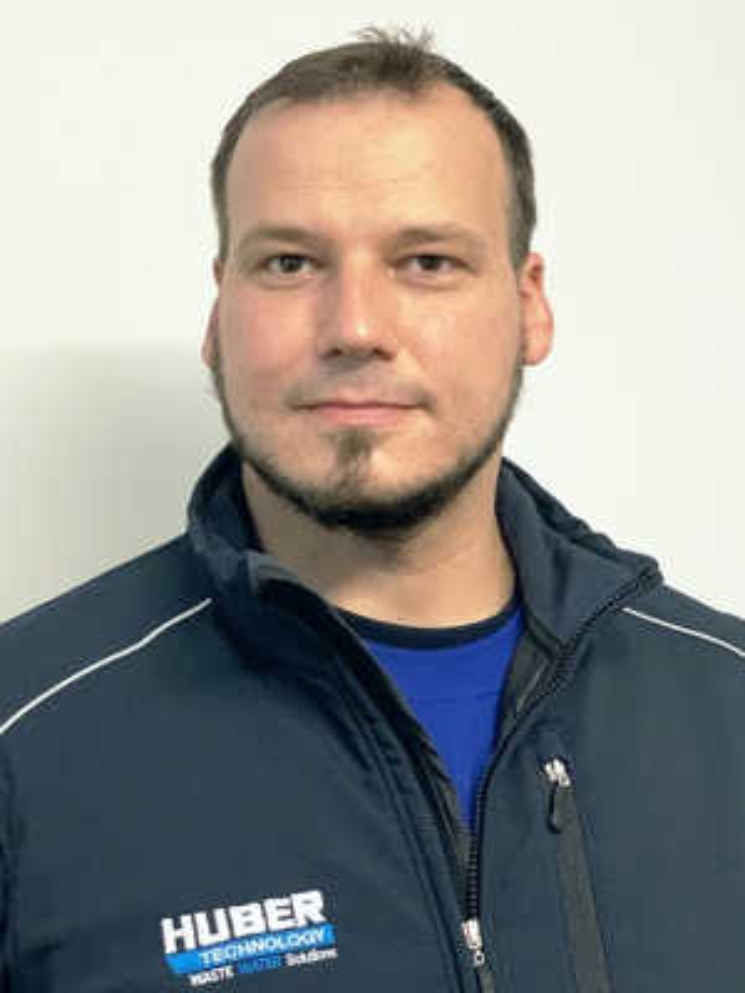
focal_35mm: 52
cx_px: 372
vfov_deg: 36.8
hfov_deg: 28.0
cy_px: 496
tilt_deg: +2.2
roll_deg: +0.6
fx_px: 1492
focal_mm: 6
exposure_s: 1/33
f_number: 2.4
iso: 320
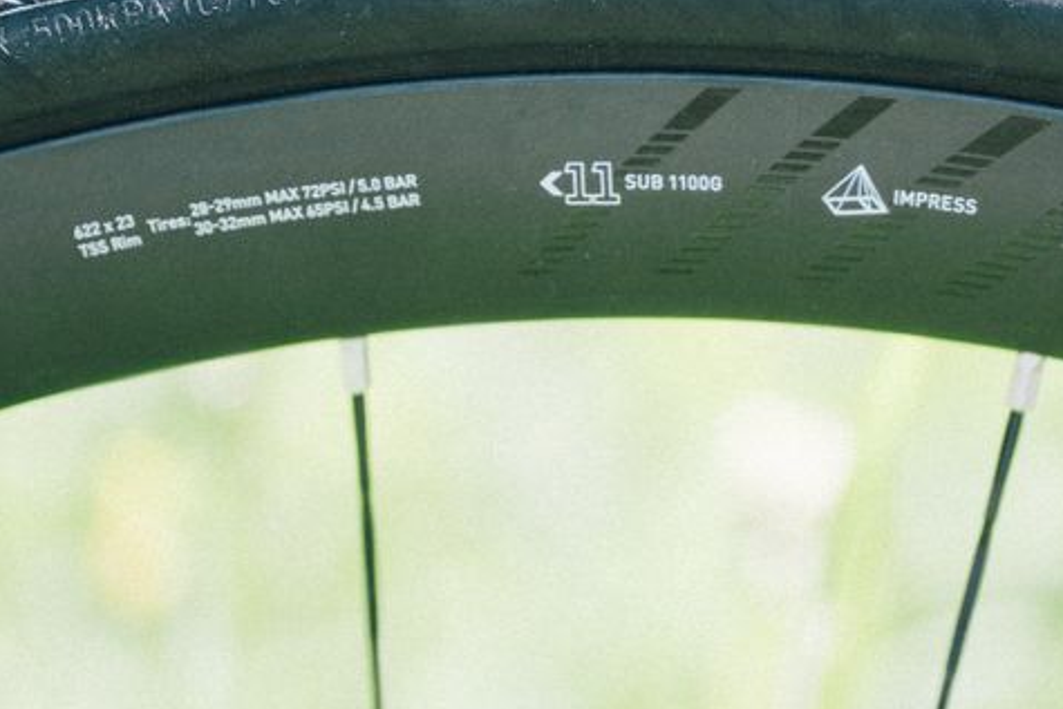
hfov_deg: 9.0
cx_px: 714
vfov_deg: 6.0
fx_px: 6764
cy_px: 196
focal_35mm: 229
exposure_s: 1/4000
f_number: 1.8
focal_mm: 85
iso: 400
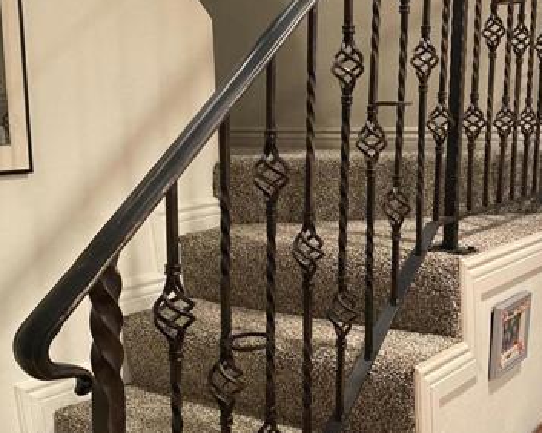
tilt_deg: -8.3
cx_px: 292
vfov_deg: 32.6
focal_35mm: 46
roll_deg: +1.1
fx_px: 737
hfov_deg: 40.3
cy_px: 259
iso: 640
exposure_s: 1/30
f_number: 1.8
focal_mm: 4.25
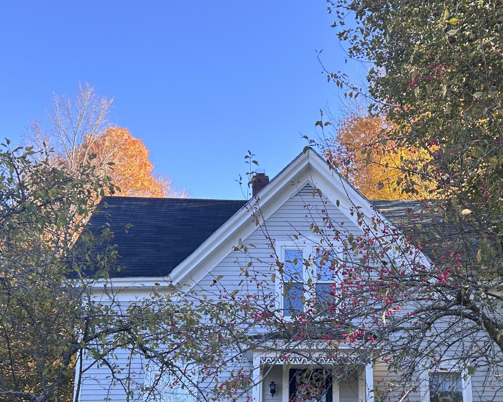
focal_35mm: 48
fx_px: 715
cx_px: 342
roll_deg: +1.4
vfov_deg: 31.0
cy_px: 296
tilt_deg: +15.0
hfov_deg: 38.3
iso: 50
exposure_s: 1/413
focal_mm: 5.7
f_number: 1.5
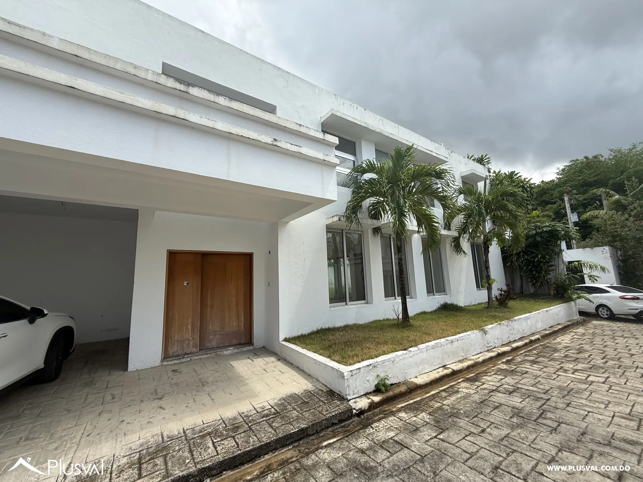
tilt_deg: +12.0
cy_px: 241
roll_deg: +2.3
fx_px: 260
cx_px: 322
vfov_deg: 85.7
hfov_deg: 102.1
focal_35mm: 14
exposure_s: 1/1001
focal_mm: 2.22
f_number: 2.2
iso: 50
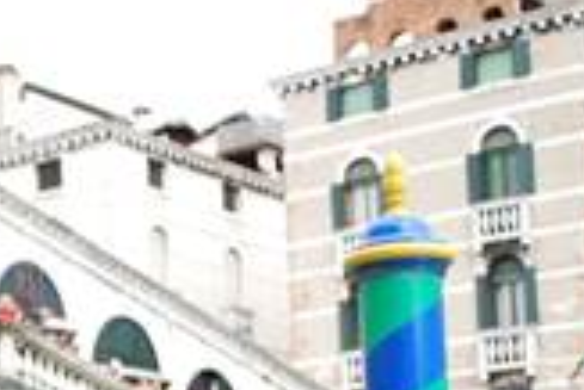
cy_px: 553
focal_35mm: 115
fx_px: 1867
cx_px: -115
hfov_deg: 17.0
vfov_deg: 11.5
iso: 100
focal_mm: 26
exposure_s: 1/200
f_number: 4.5
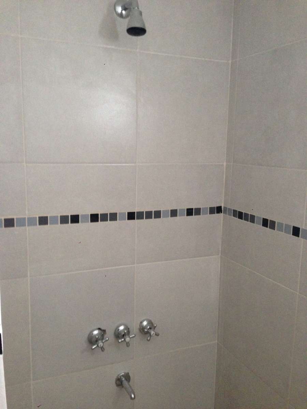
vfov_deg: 55.4
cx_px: 154
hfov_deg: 42.9
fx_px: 390
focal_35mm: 33
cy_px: 204
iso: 400
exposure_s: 1/15
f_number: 2.4
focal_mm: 4.12
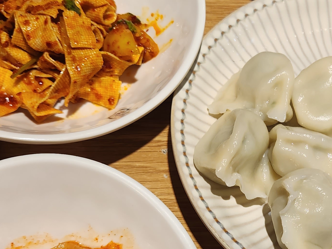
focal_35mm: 67
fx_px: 643
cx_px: 242
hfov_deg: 28.6
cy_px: 148
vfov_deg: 21.9
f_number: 1.8
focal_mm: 5.4
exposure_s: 1/120
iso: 100
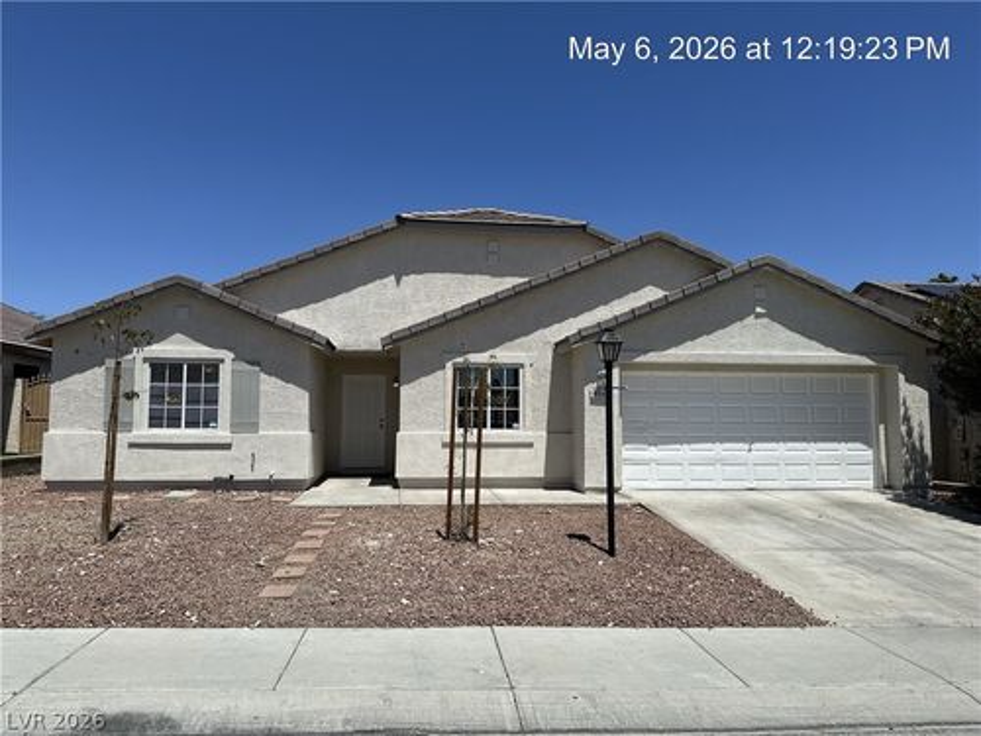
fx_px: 680
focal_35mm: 24
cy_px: 368
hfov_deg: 71.6
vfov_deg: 56.8
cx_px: 490
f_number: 1.78
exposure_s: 1/9709
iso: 80
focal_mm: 6.86
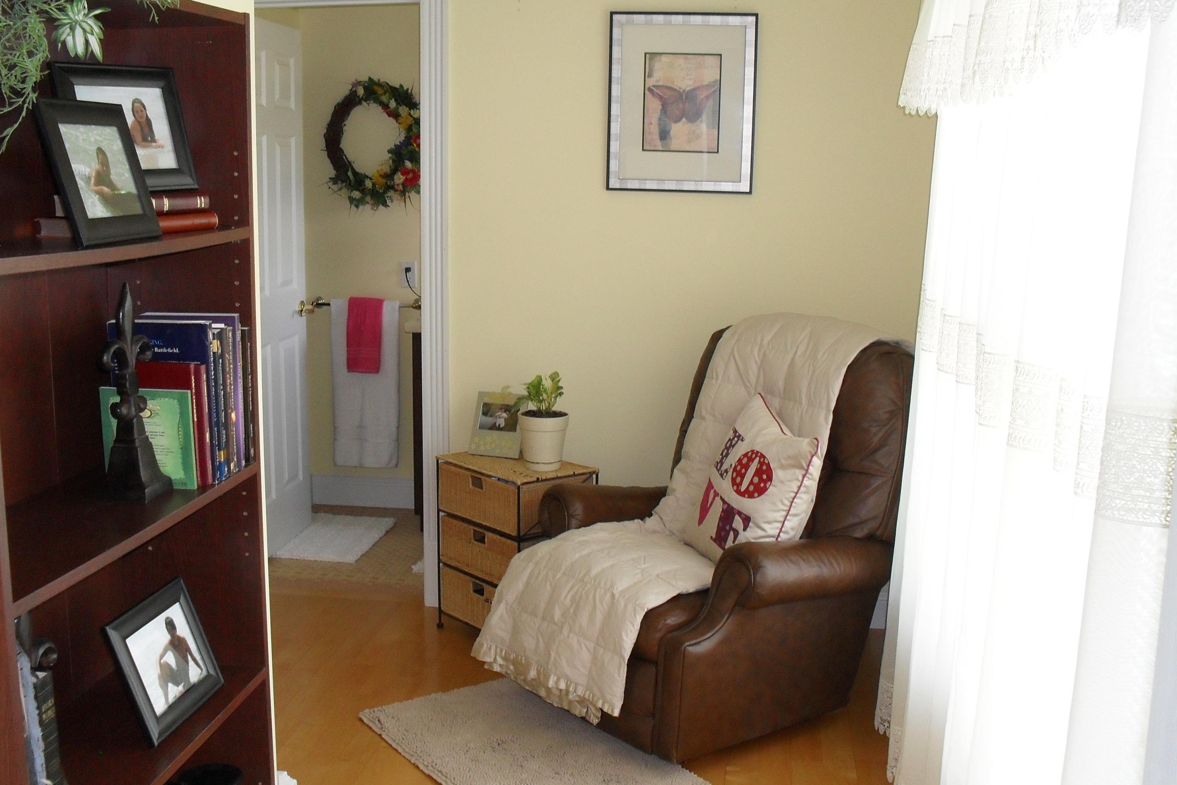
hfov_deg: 49.5
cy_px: 392
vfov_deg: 34.2
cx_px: 556
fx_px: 1275
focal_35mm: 39
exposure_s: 1/45
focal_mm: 6.3
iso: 200
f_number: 3.2
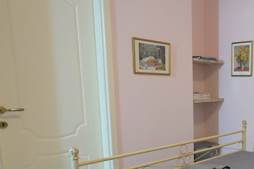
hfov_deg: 44.0
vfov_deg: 34.3
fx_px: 268
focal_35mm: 38
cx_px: 249
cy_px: 128
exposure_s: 1/50
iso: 1600
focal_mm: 14
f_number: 3.5
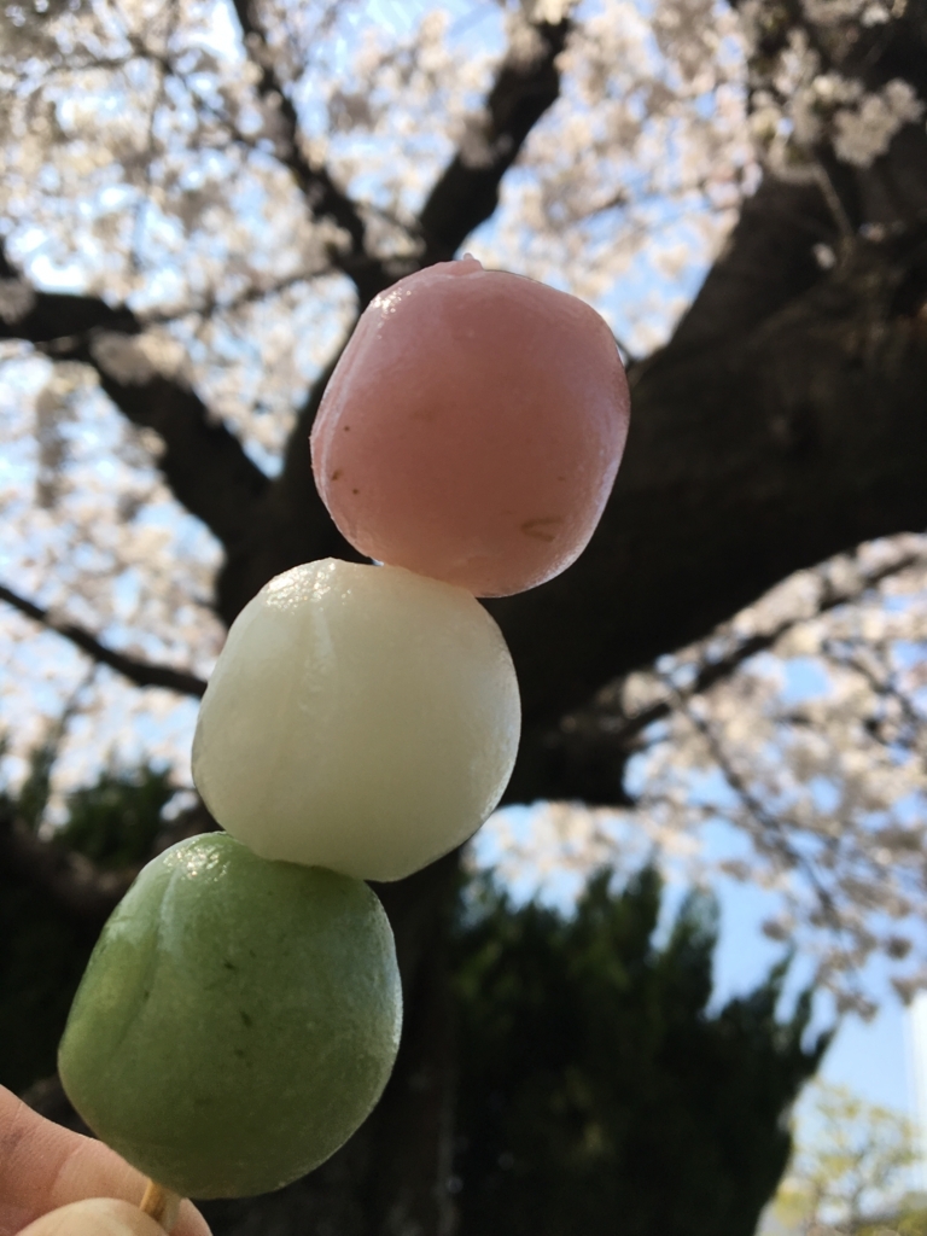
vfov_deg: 61.7
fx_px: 1035
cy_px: 618
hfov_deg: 48.2
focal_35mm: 29
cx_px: 464
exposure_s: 1/1131
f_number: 2.2
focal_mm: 4.15
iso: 25
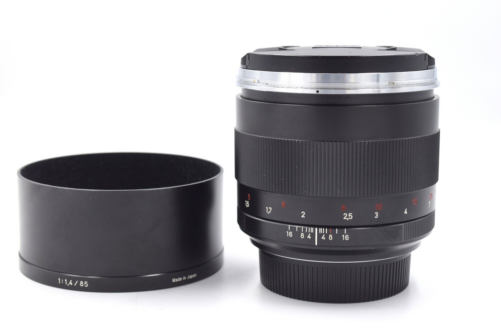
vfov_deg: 20.6
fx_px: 919
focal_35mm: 66
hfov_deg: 30.5
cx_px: 250
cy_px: 168
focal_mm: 44
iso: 400
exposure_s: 1/125
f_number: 9
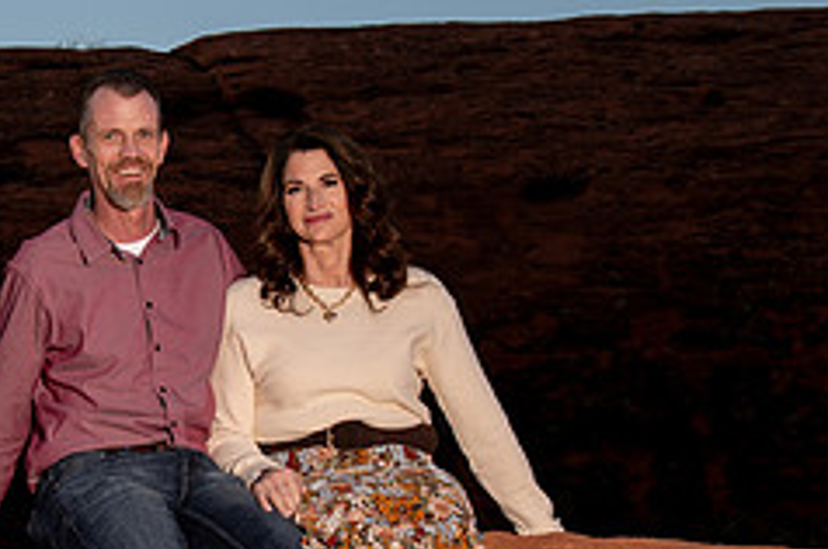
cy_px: 369
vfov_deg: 12.4
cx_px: 113
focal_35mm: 110
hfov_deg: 18.4
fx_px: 2527
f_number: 8
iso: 250
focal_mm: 38
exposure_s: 1/250
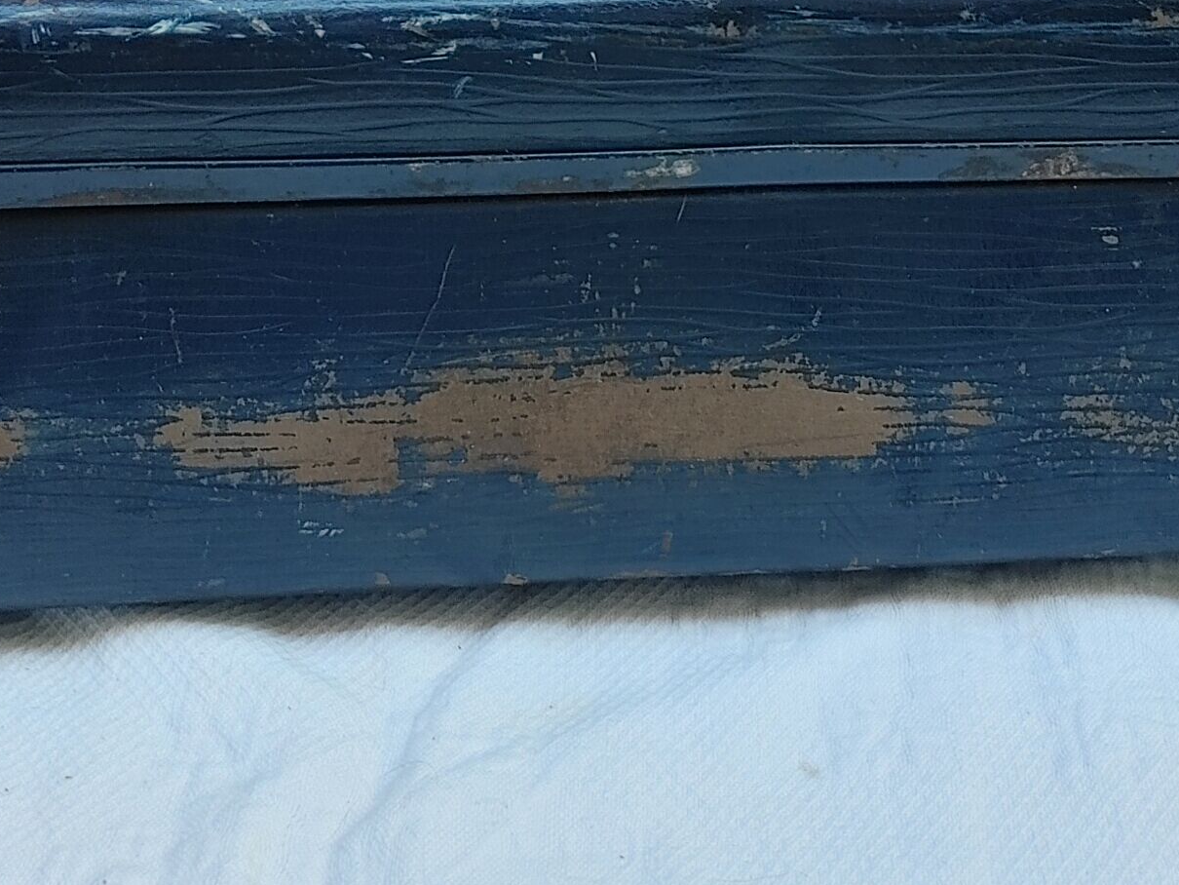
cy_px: 234
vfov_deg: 26.3
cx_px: 687
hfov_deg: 34.8
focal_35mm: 55
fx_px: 1874
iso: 100
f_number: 1.8
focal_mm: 4.81
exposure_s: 1/100
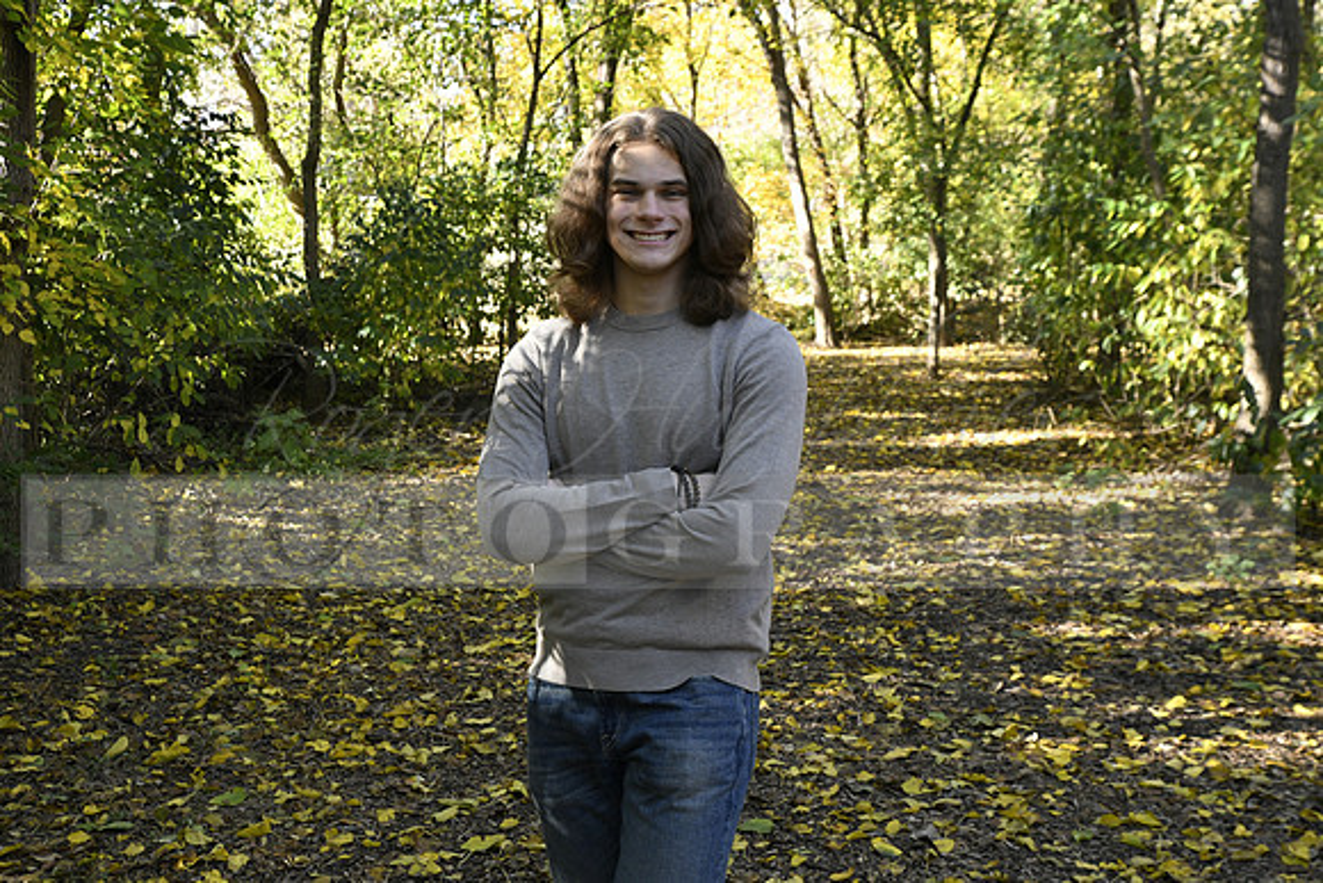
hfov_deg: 38.2
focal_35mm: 52
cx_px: 662
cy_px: 442
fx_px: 1911
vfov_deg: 26.0
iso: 1600
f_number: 8
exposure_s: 1/160
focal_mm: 52
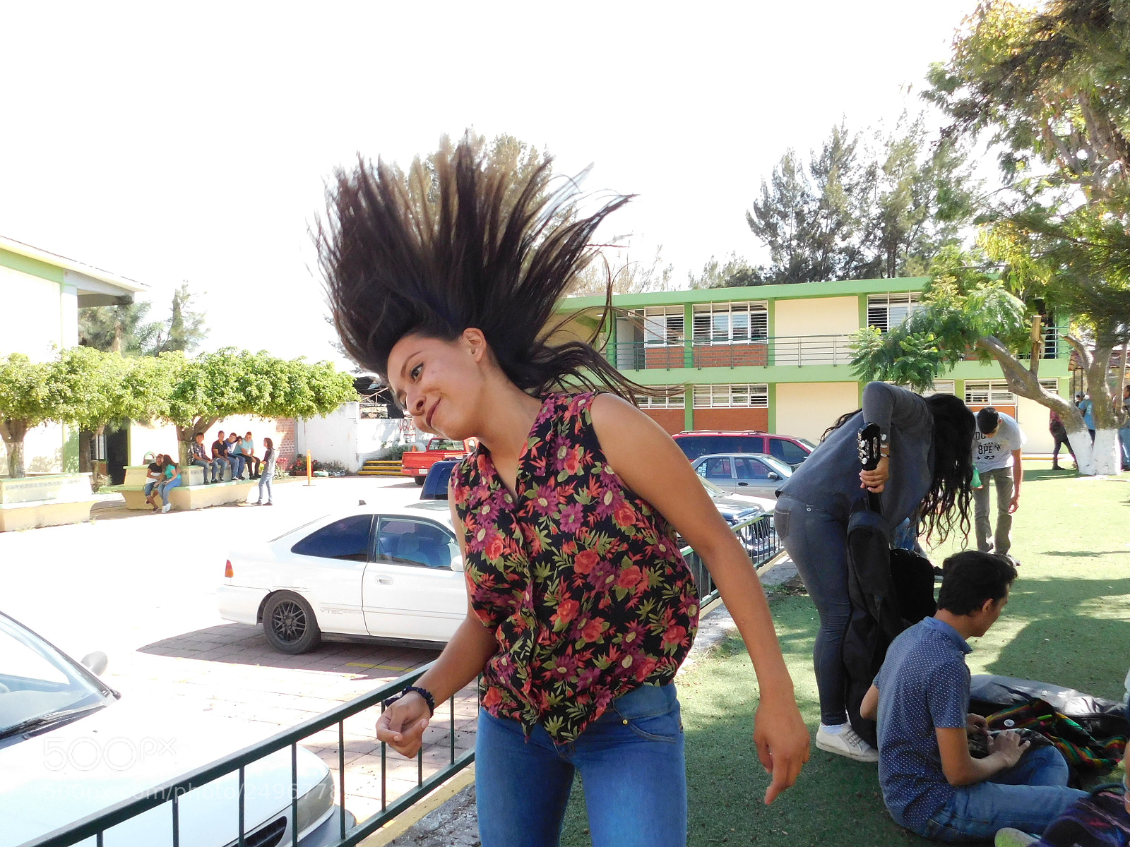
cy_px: 424
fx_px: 979
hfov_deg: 60.0
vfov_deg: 46.8
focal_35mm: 30
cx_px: 565
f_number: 3.2
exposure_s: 1/800
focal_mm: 5.3
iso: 400
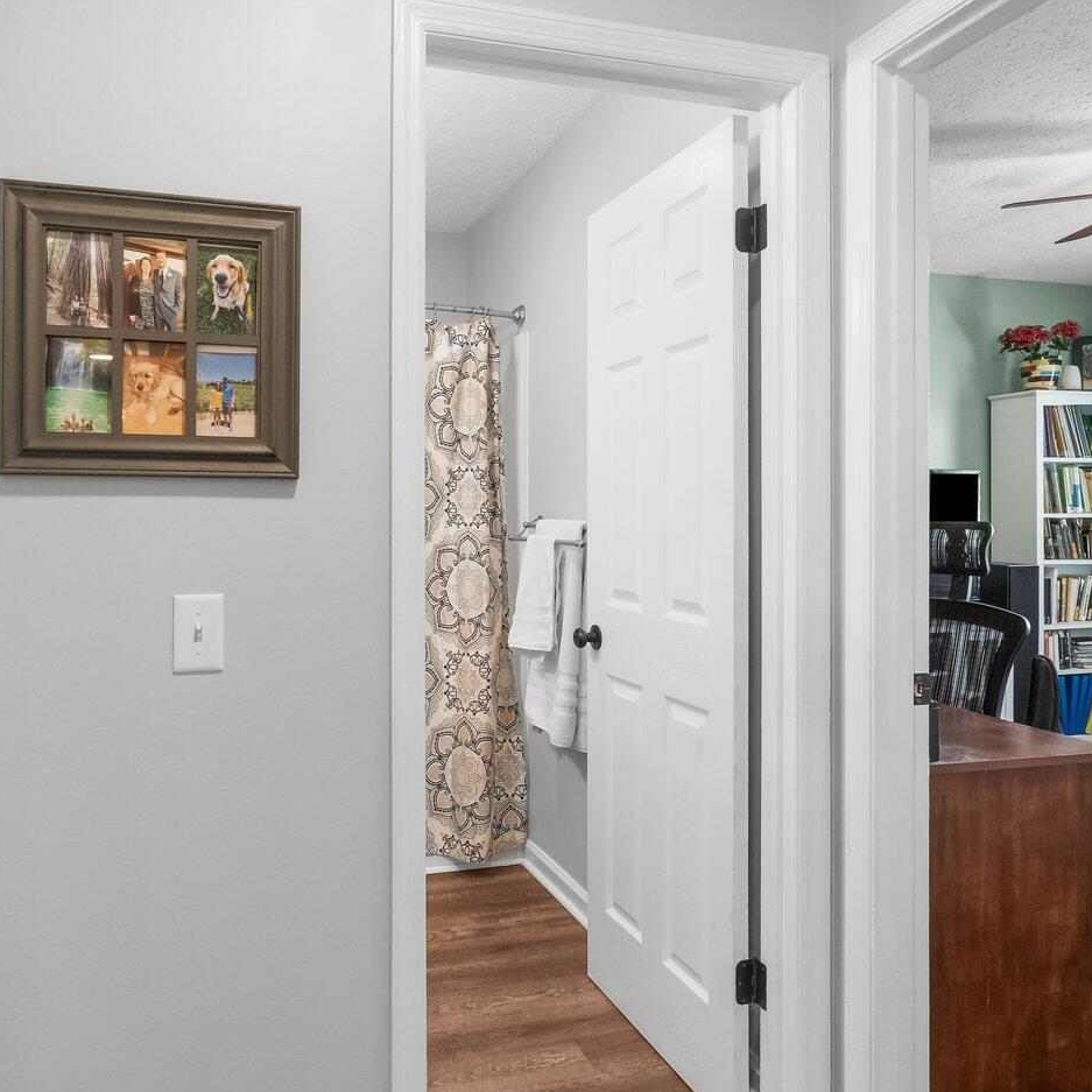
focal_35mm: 26
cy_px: 515
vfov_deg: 60.9
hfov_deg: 60.8
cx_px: 480
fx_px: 928
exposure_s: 1/30
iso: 8000
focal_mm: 14
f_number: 8
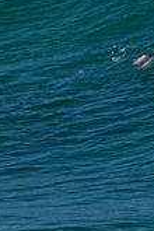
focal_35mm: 1761
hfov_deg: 0.8
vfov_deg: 1.2
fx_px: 11299
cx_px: 335
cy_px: 18
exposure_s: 1/2000
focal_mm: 500
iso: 1800
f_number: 11
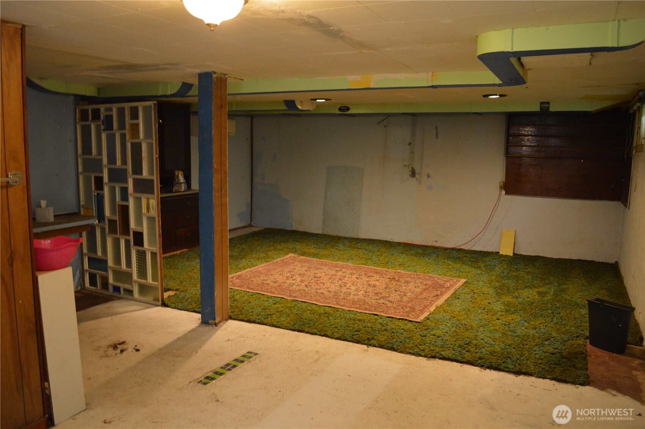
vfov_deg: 47.8
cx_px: 322
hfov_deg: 67.4
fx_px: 483
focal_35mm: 27
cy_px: 214
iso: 1100
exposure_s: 1/15
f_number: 3.5
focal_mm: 18
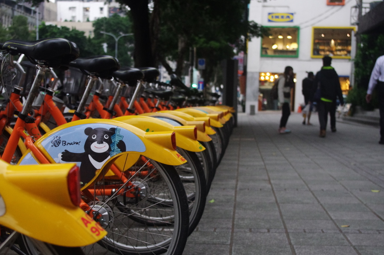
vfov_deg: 23.3
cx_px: 161
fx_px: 618
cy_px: 148
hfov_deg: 34.4
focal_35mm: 58
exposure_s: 1/100
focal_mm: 32.5
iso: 1600
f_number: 4.5
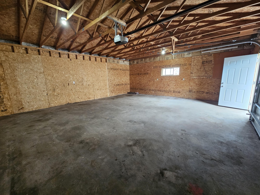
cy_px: 98
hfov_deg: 106.2
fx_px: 98
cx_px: 130
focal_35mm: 13
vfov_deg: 89.9
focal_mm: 2.2
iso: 320
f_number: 2.2
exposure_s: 1/30
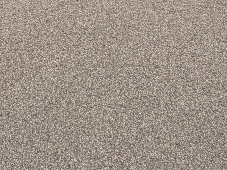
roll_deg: +0.5
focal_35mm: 83
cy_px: -274
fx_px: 544
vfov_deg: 12.5
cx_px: 19
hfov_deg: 22.9
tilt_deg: +1.0
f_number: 2.2
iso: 32
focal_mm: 2.22
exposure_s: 1/770
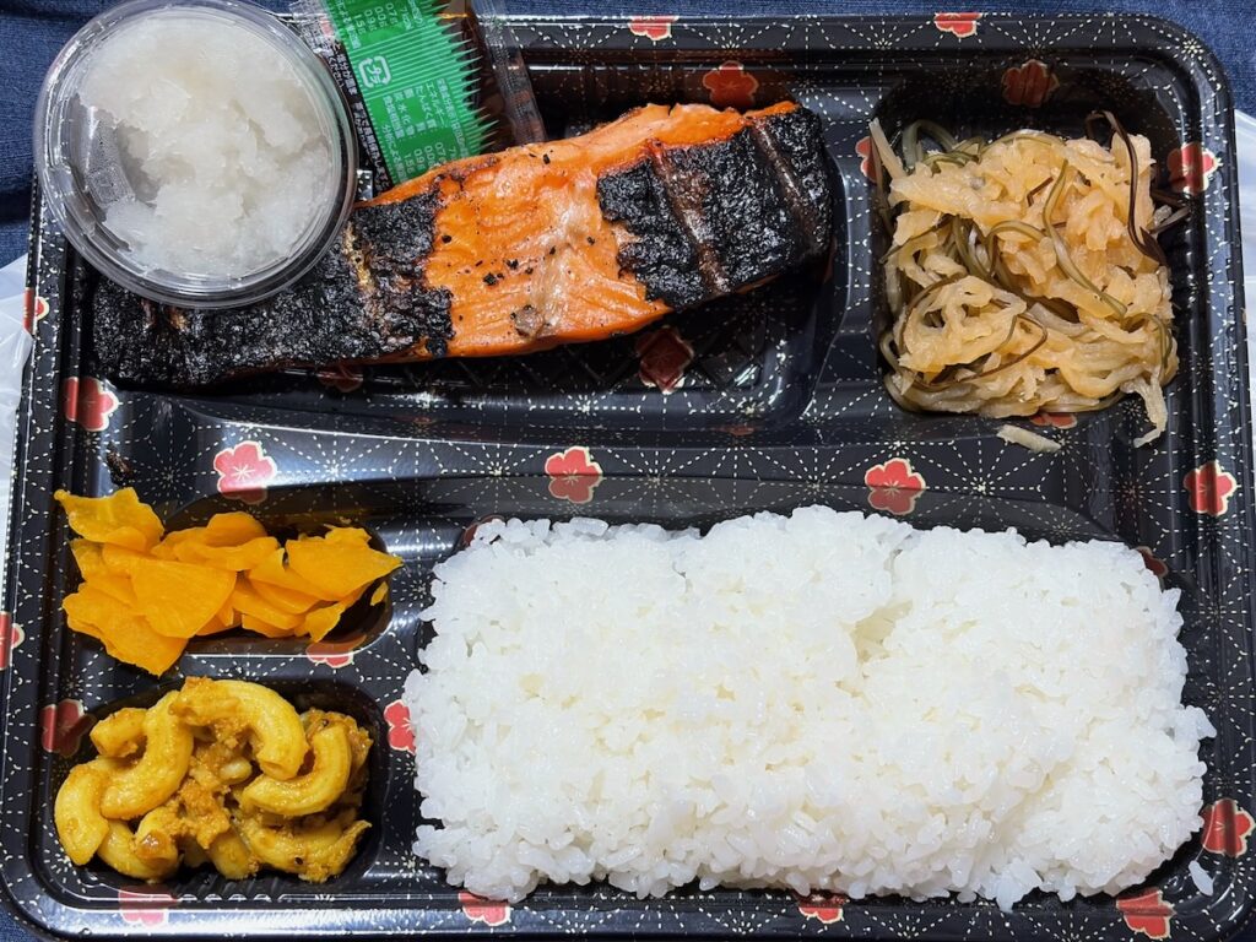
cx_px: 628
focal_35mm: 52
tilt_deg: -76.9
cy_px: 471
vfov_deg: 28.0
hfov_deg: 36.8
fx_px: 1887
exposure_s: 1/33
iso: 100
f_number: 1.6
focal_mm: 5.96
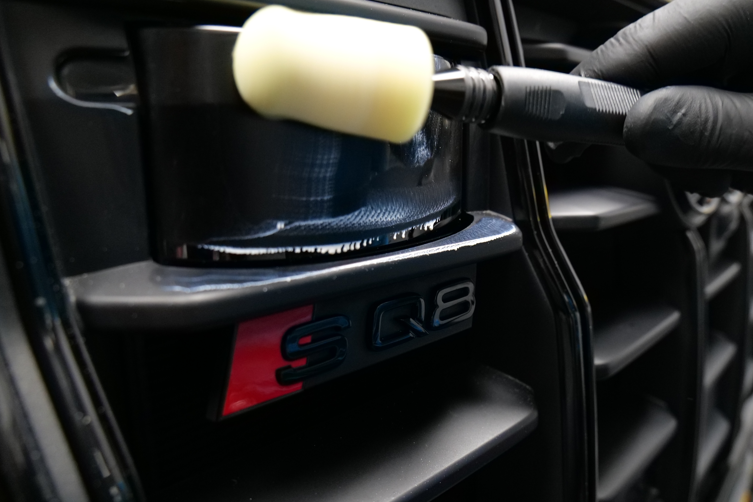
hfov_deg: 68.8
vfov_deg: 49.5
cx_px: 448
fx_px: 544
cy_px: 230
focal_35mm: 26
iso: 5000
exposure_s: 1/60
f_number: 5.6
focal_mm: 20
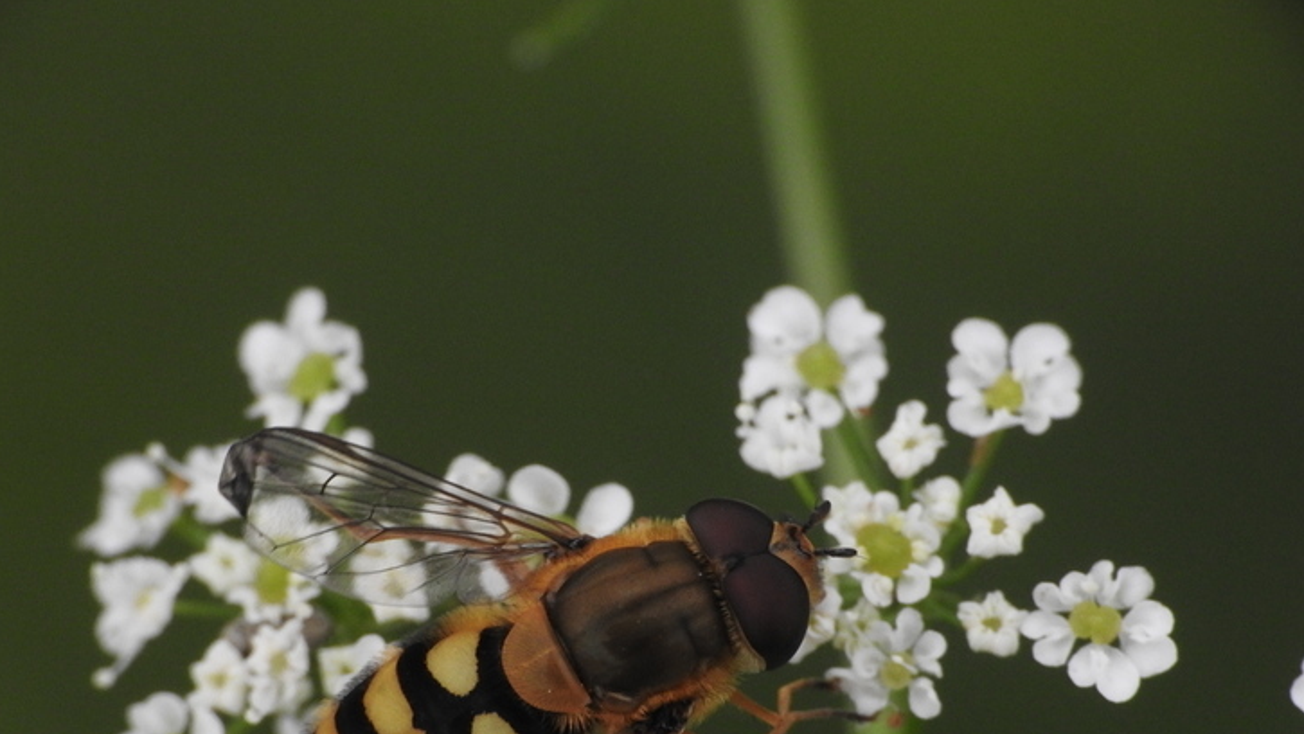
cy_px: 545
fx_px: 5982
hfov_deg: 12.4
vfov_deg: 7.0
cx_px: 603
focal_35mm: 173
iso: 400
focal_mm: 24.2
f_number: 5
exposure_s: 1/400
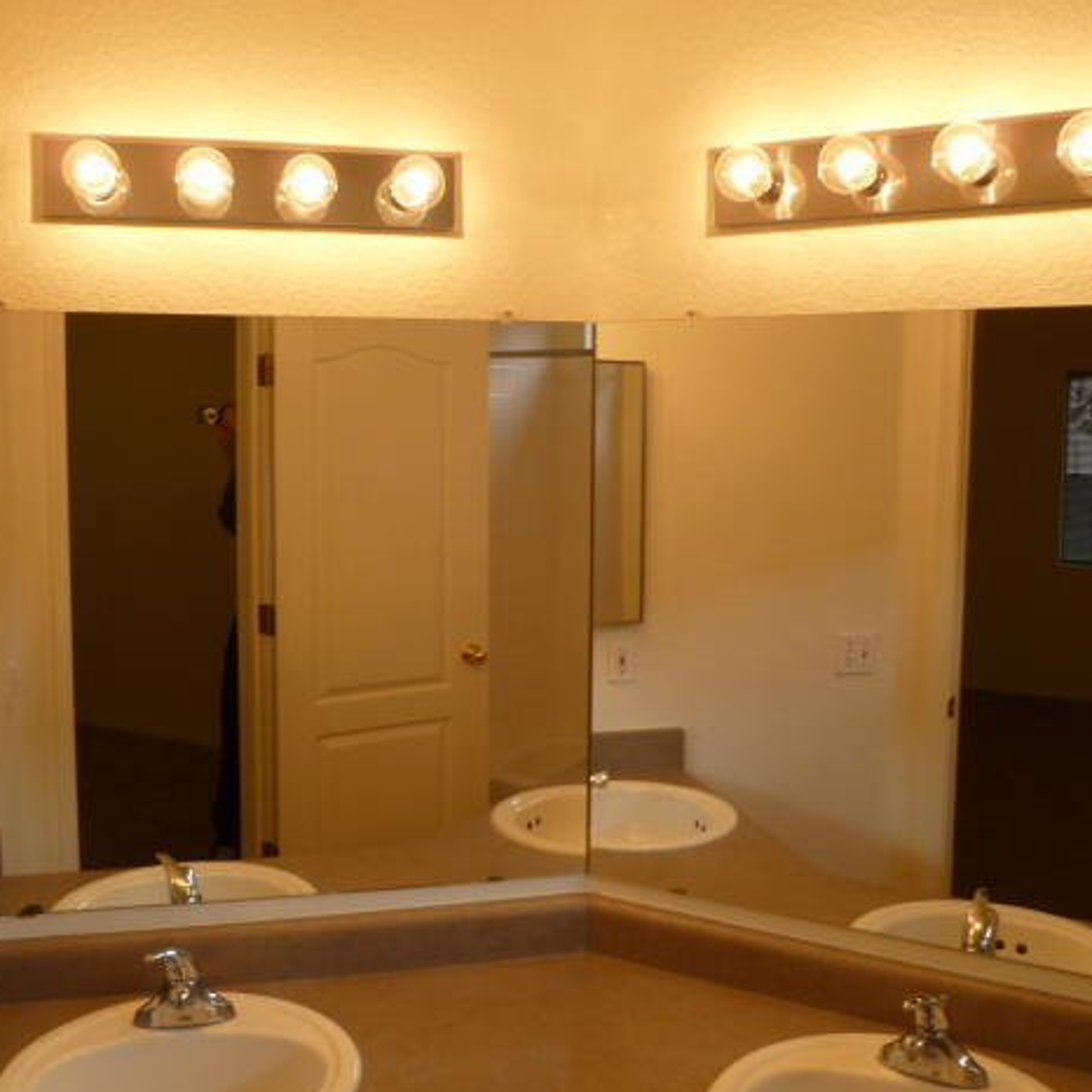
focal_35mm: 34
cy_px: 539
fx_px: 1213
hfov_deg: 48.4
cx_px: 509
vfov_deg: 48.4
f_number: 3.3
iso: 80
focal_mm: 5
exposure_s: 1/40
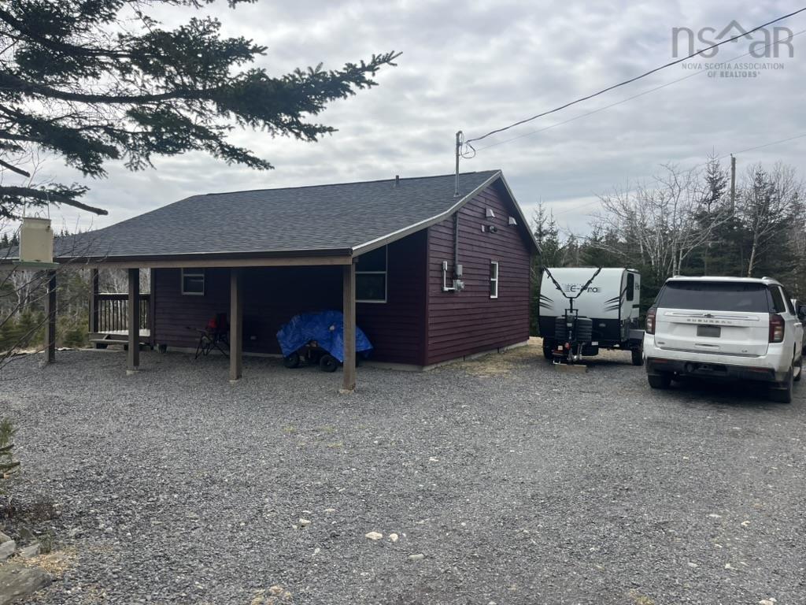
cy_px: 302
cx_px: 403
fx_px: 605
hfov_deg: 67.3
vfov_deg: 53.1
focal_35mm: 26
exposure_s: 1/3623
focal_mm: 5.1
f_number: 1.6
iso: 50
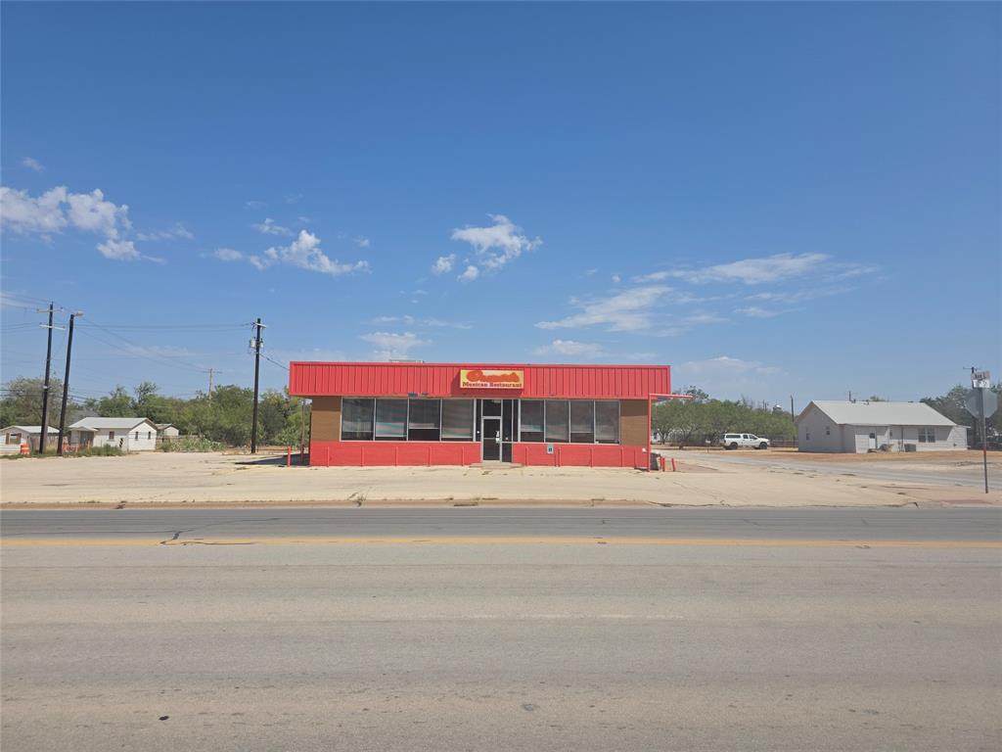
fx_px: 666
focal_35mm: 23
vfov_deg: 58.9
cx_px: 501
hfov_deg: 73.9
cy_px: 376
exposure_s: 1/7944
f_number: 1.7
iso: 64
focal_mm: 6.3
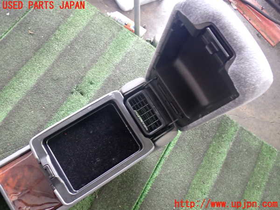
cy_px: 105
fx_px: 243
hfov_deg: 60.0
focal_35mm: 30
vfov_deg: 46.8
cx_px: 140
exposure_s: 1/30
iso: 640
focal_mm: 5.4
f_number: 2.3
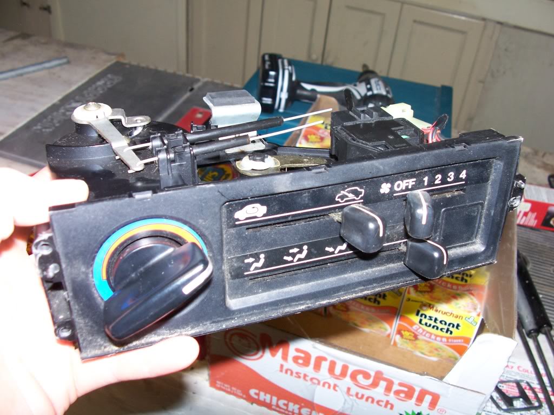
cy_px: 208
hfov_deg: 52.6
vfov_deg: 40.7
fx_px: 560
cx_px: 277
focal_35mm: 35
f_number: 2.8
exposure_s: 1/60
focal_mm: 6
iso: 140
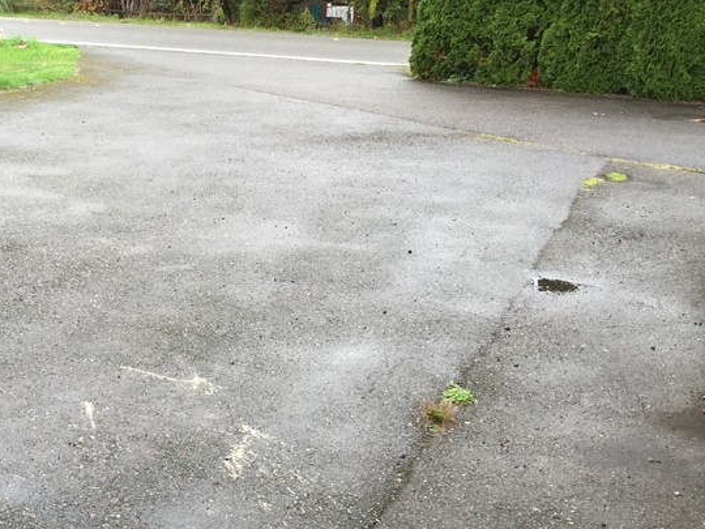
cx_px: 131
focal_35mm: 55
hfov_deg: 33.8
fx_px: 1120
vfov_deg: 26.5
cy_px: 239
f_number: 2.2
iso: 32
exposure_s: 1/60
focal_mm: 4.15
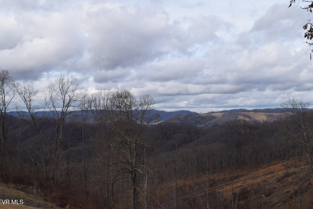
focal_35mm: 58
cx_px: 156
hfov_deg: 34.5
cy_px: 105
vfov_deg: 23.4
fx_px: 504
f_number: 10
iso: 100
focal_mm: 38
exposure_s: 1/200
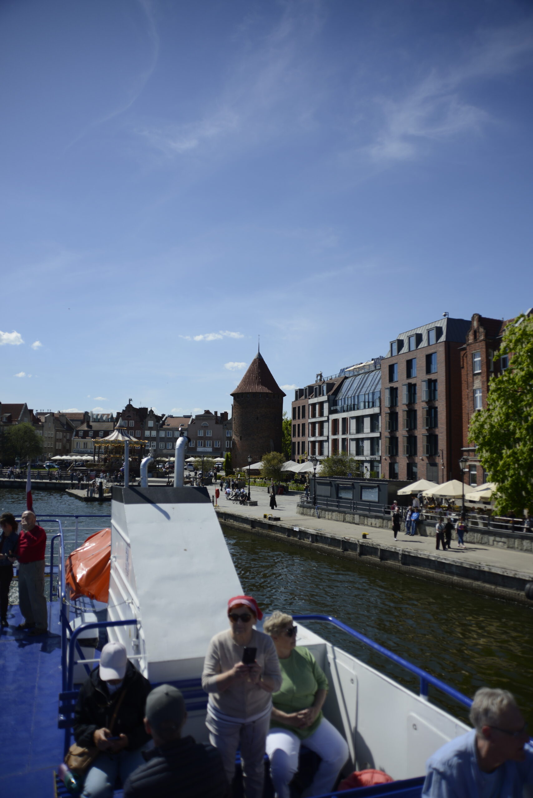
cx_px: 266
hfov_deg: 53.2
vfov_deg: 73.7
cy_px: 399
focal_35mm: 24
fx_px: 532
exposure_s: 1/3200
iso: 100
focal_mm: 24
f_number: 2.8
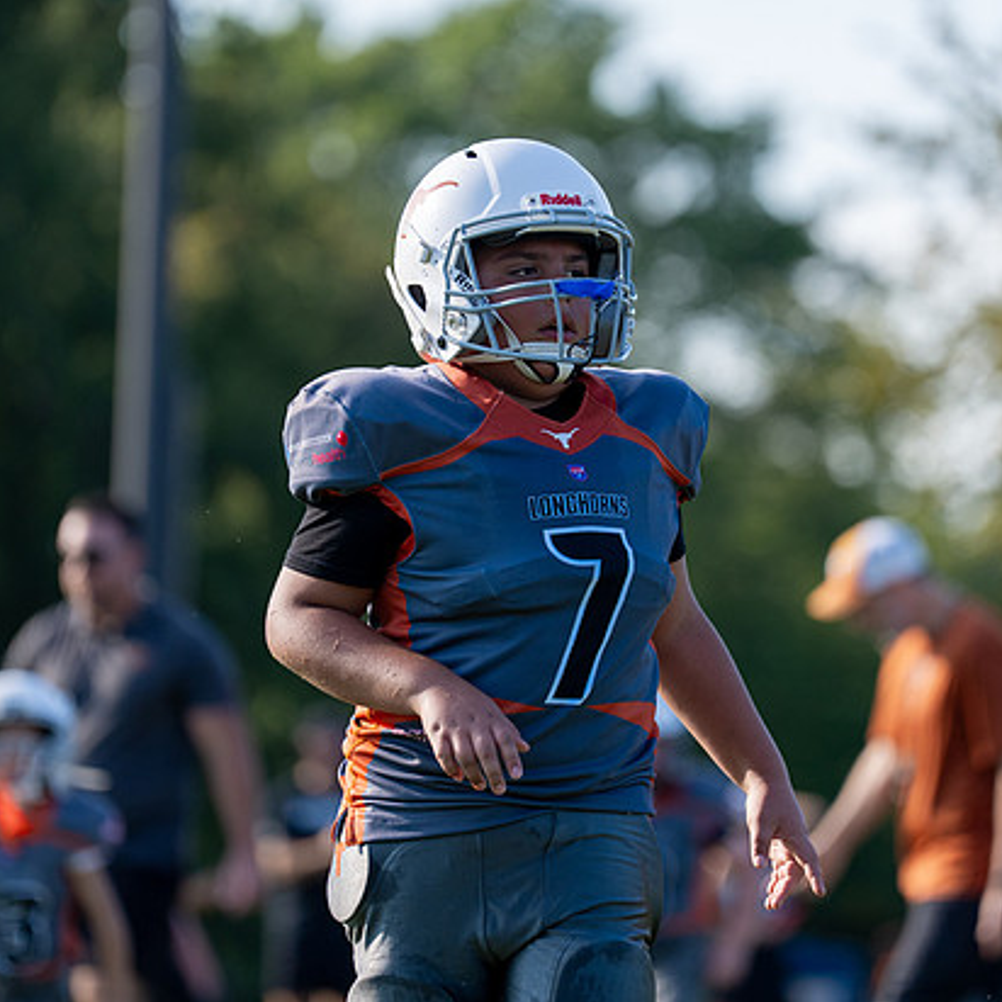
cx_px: 535
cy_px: 390
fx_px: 9857
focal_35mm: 301
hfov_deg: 5.8
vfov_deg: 5.8
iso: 250
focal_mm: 191
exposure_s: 1/2000
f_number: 2.8
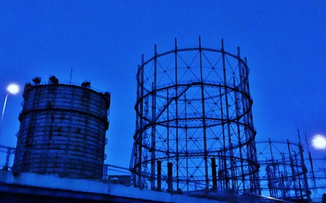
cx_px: 163
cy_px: 108
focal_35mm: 37
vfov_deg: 34.4
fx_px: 329
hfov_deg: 52.8
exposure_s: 1/15
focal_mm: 4.15
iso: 2000
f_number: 2.2
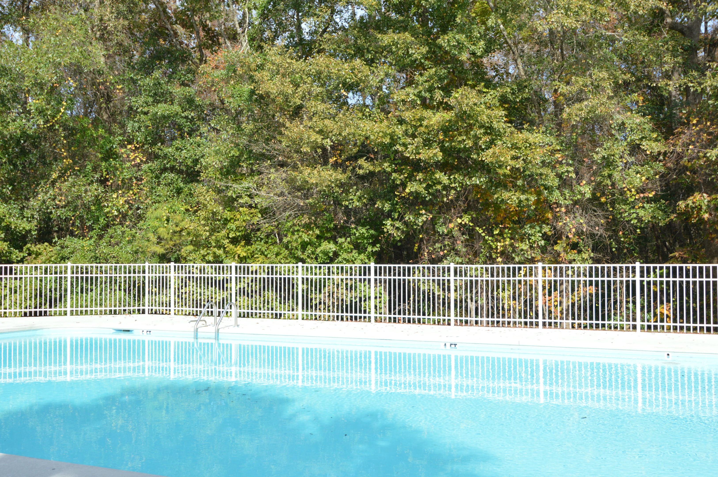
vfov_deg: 31.8
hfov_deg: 46.4
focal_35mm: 42
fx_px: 837
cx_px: 359
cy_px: 238
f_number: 6.3
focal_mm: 28
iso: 100
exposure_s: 1/160
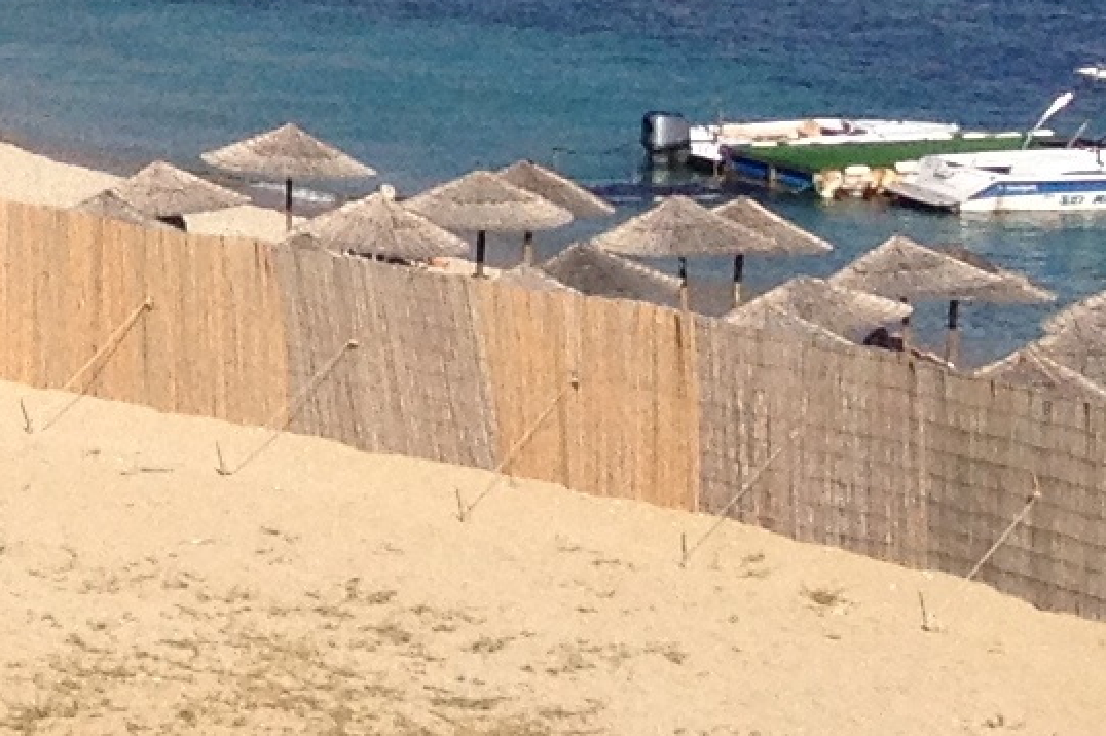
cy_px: -701
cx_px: -1696
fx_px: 6785
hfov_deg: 8.4
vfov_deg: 6.1
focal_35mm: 221
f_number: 2.4
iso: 50
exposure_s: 1/2208
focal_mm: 4.28
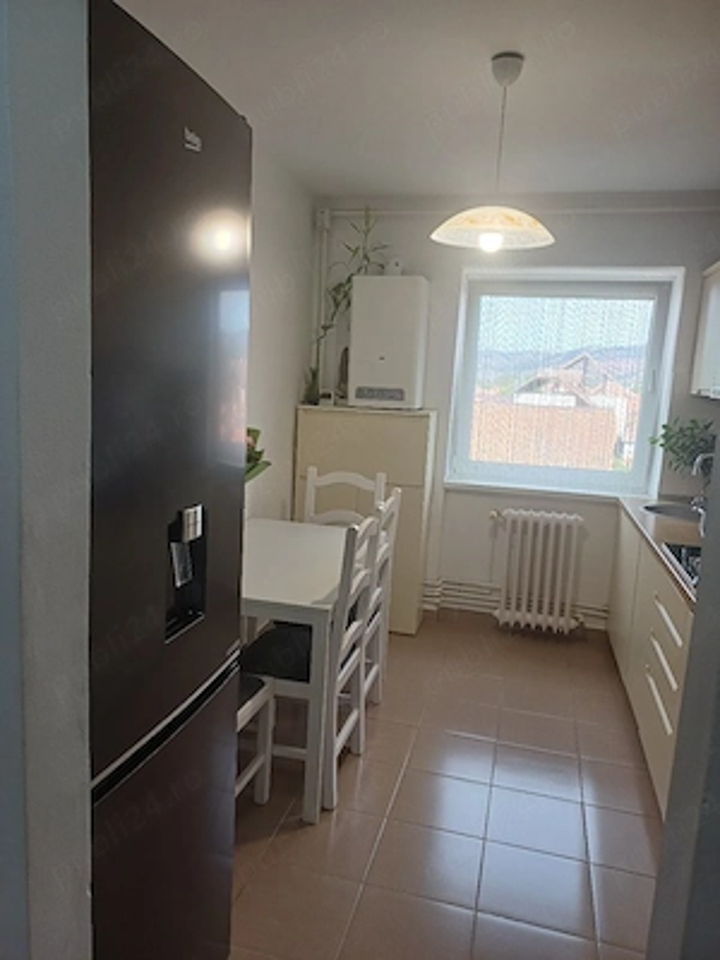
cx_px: 360
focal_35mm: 25
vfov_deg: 69.4
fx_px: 693
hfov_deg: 54.9
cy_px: 480
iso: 80
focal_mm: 4.65
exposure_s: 1/100
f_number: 1.8
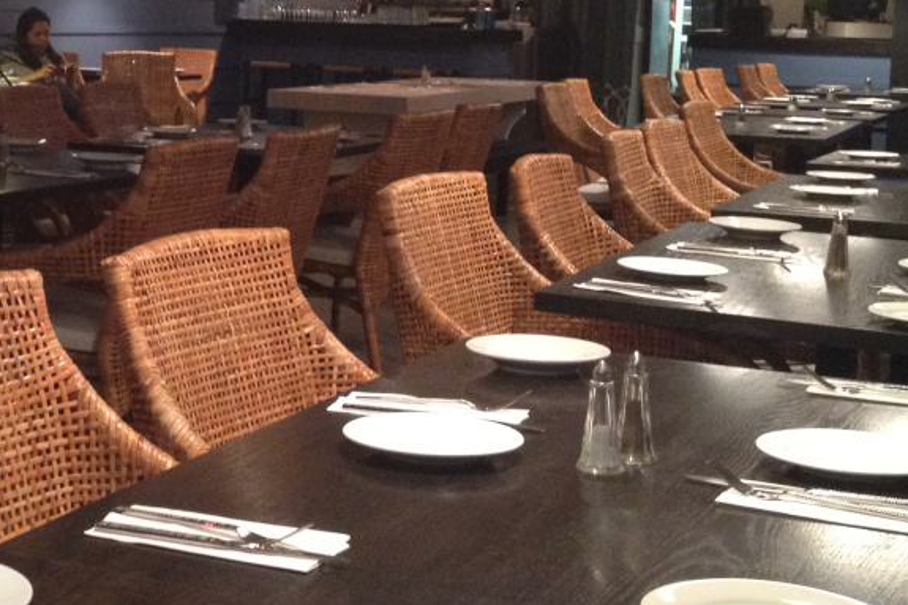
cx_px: 122
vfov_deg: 17.8
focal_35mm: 76
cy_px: 117
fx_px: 1916
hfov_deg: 25.9
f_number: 2.4
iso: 250
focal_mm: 4.28
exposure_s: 1/20
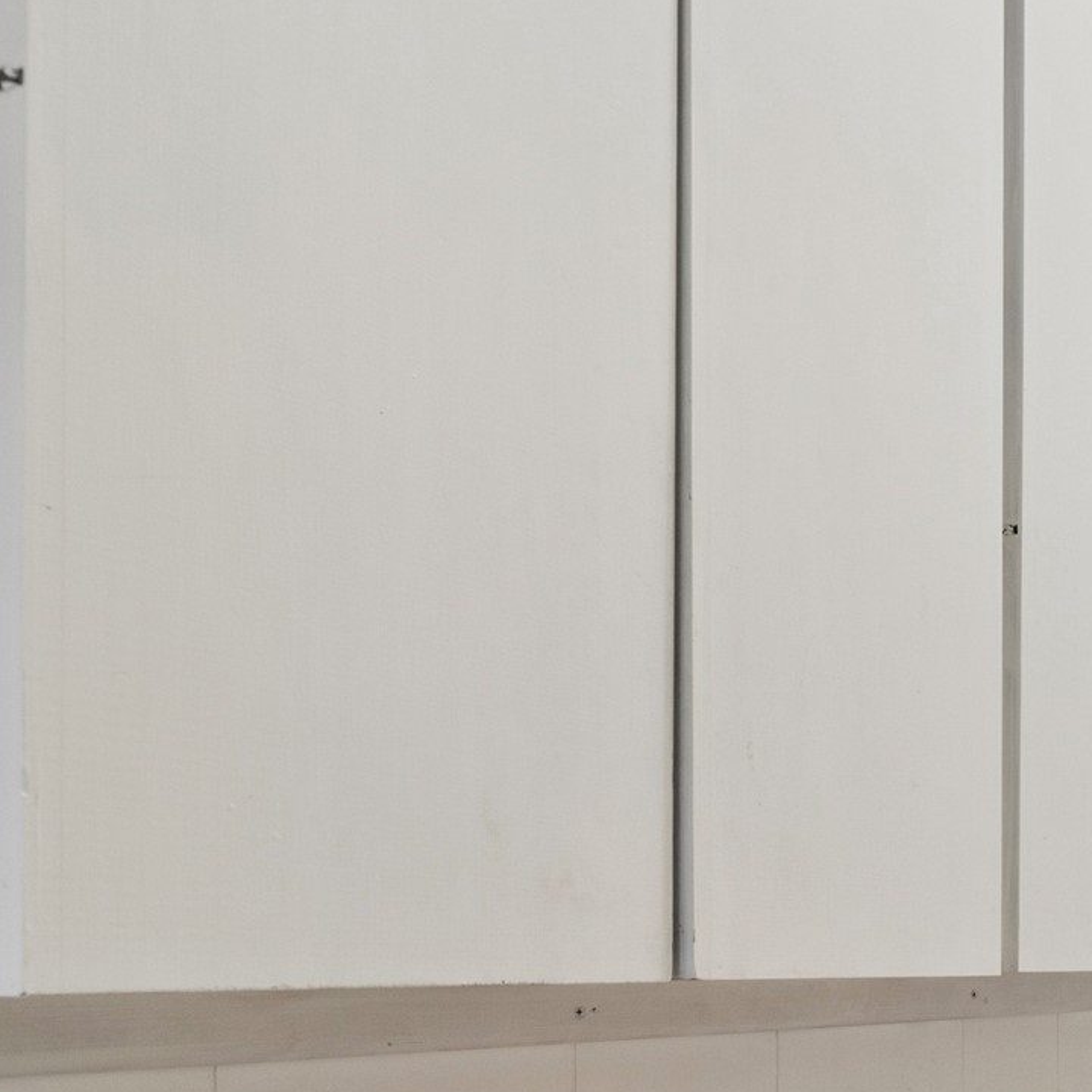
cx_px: 1465
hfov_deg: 30.3
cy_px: 968
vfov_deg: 37.4
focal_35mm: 42
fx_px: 1509
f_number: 8
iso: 320
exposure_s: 1/4
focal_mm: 11
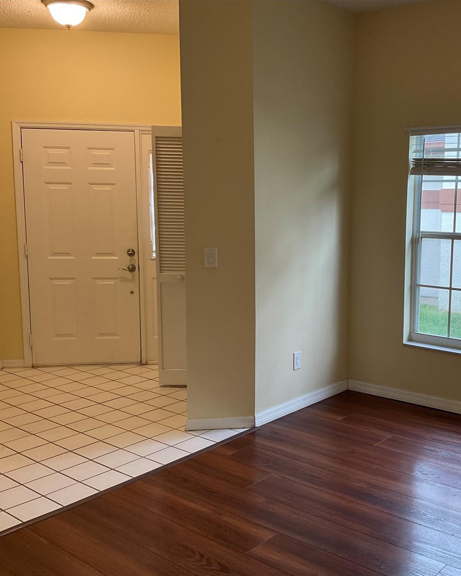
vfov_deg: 47.9
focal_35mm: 38
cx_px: 326
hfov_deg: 38.5
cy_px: 289
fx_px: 648
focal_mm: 3
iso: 64
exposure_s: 1/60
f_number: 1.8
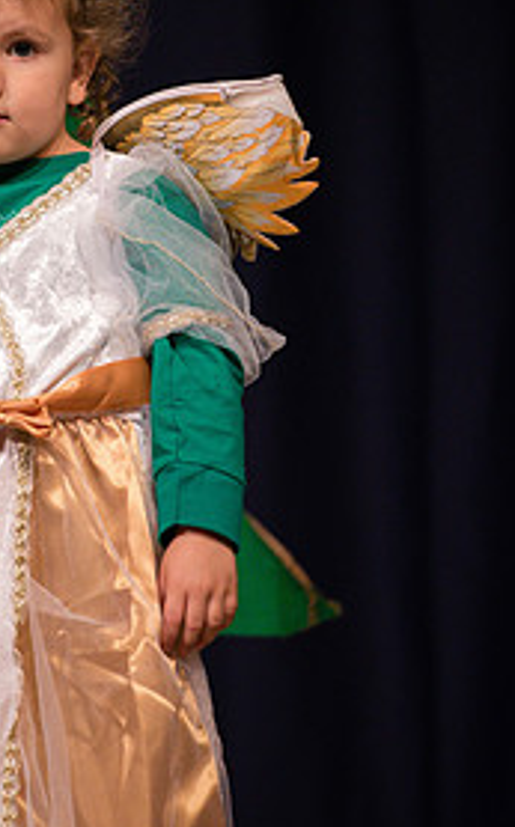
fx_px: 9596
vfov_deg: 4.9
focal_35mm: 426
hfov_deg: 3.1
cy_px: 275
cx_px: 30
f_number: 2.8
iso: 1600
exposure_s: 1/400
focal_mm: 200
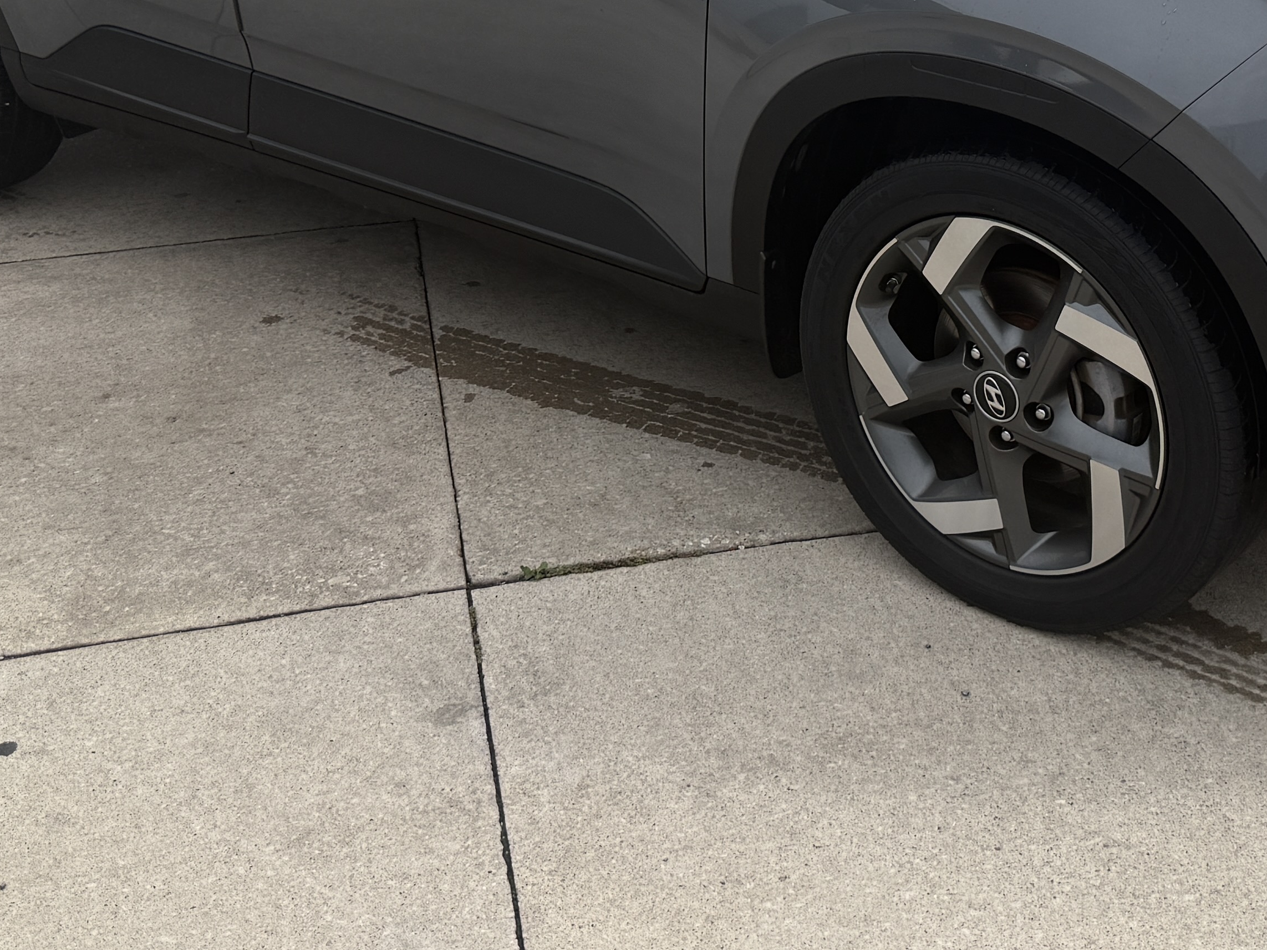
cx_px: 762
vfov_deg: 23.4
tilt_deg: -15.7
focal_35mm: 60
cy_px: 6
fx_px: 2196
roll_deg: +3.7
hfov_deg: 32.1
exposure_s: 1/3425
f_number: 1.78
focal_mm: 6.76
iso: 80
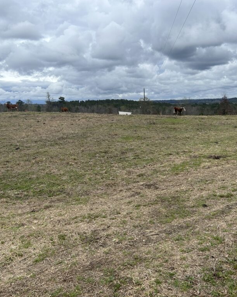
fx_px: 298
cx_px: 161
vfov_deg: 52.8
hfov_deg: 42.7
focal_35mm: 34
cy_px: 148
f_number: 1.5
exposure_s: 1/4115
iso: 50
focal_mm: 5.7
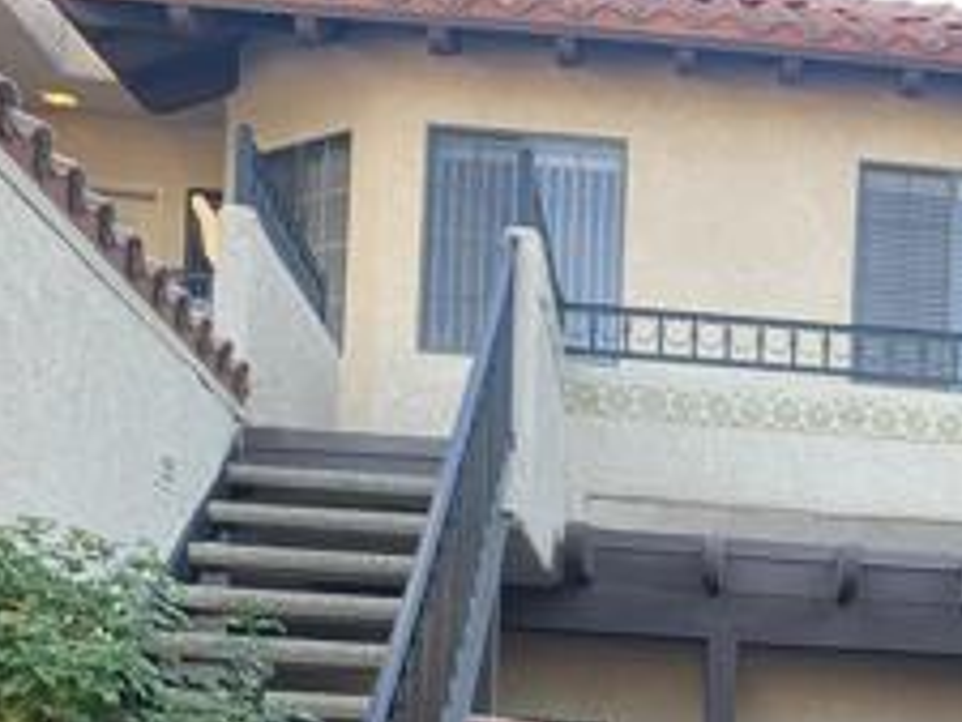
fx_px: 2058
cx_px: 1009
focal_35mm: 74
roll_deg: -2.0
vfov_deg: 18.5
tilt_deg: -1.9
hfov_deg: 24.8
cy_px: 940
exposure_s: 1/122
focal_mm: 4.25
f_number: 1.8
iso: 32
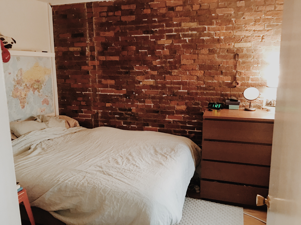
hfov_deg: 61.7
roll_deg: -0.1
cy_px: 112
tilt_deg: -10.6
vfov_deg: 48.2
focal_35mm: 29
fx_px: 252
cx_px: 150
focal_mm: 4.15
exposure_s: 1/4
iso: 100
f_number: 2.2
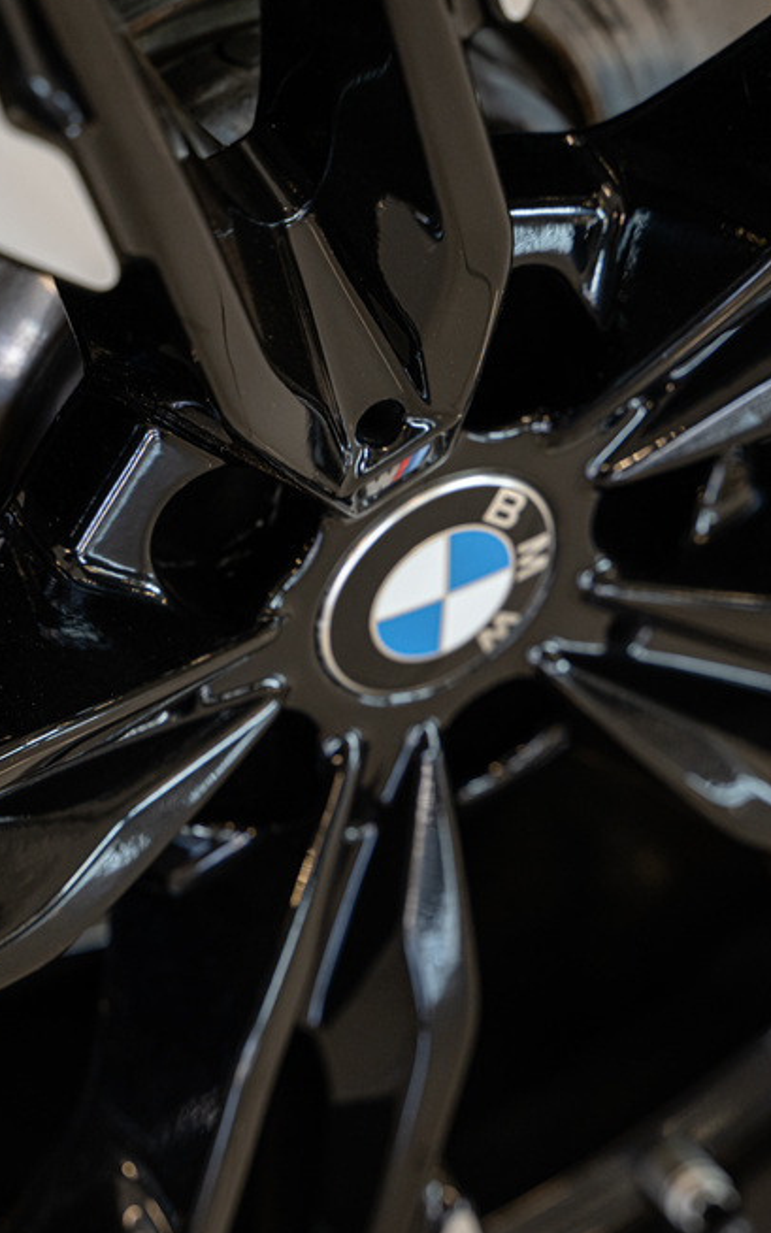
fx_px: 3697
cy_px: 600
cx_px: 242
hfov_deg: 11.9
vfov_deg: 18.9
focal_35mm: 110
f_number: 3.5
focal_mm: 69
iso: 800
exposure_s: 1/125
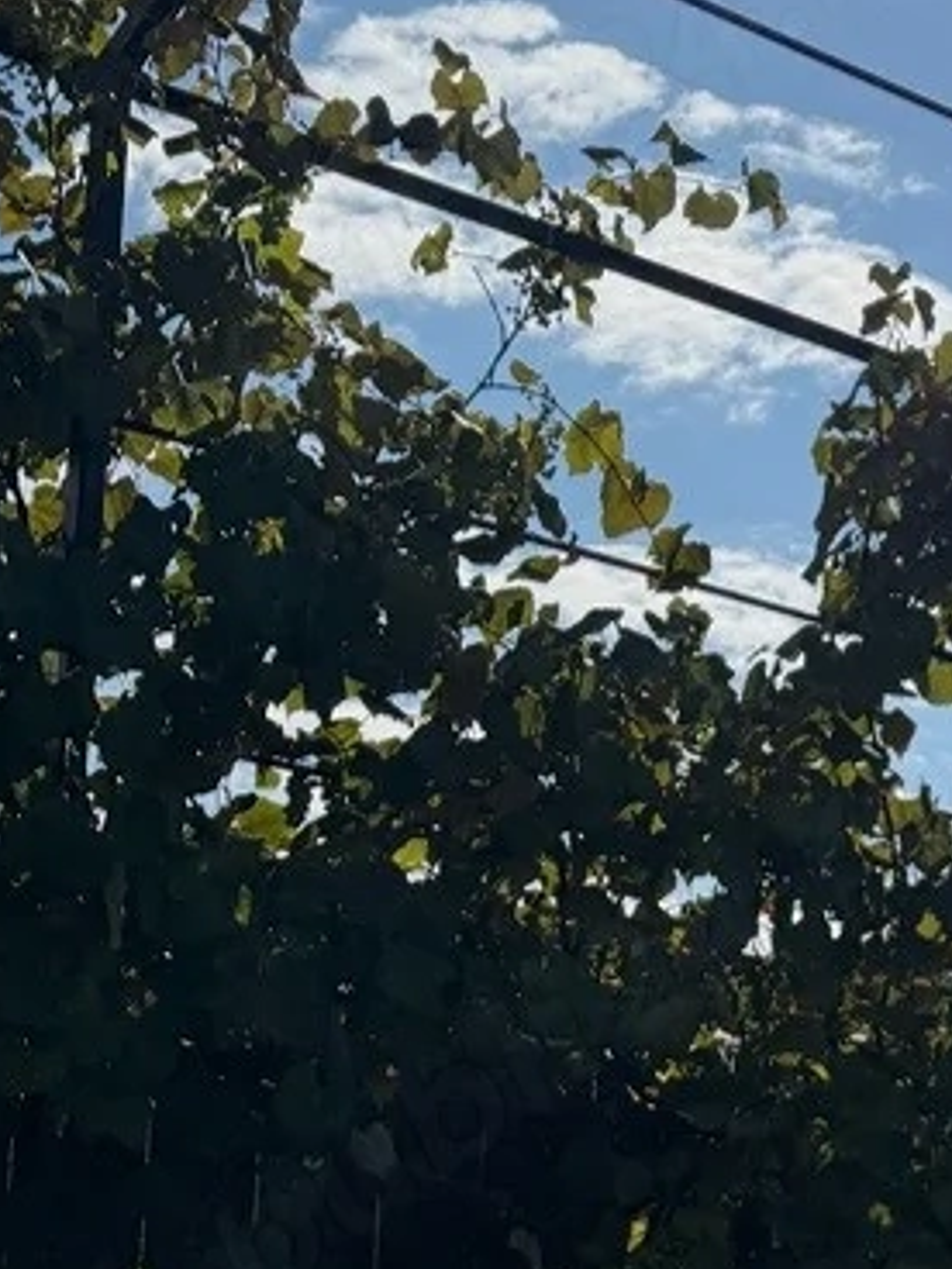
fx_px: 3190
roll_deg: -1.8
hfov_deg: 14.8
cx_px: 1704
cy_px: 1162
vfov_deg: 21.9
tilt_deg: +4.6
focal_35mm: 87
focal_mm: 6.76
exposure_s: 1/11905
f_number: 1.78
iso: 80
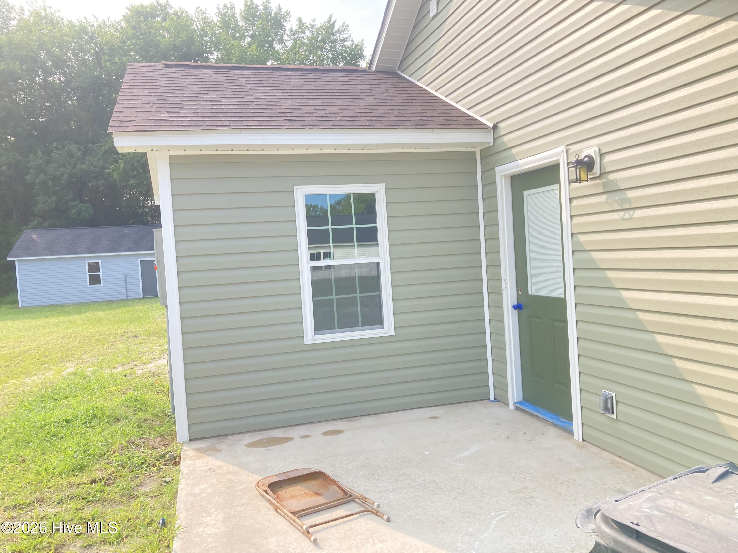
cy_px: 276
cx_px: 369
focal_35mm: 28
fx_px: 597
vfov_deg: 49.7
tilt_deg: -0.7
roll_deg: +4.1
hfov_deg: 63.4
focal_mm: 3.99
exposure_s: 1/419
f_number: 1.8
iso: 20
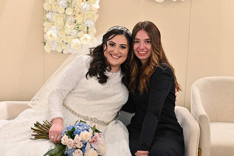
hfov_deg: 39.6
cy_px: 78
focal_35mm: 50
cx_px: 117
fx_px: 325
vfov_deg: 27.0
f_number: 4
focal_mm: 50
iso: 3200
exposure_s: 1/100
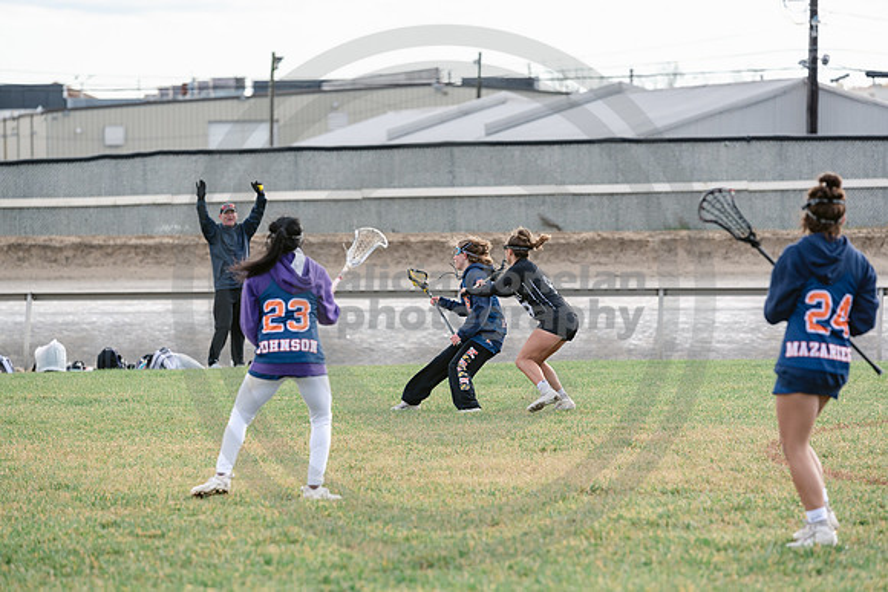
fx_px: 4934
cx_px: 444
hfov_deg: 10.3
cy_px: 296
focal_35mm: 200
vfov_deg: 6.9
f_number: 4.5
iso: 400
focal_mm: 200
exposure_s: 1/1250
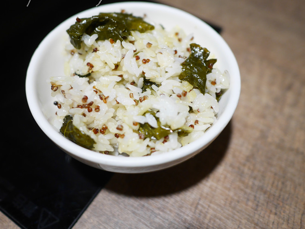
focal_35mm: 36
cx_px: 150
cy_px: 95
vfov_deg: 39.6
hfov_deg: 51.3
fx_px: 317
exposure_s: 1/60
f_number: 1.7
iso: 500
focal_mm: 15
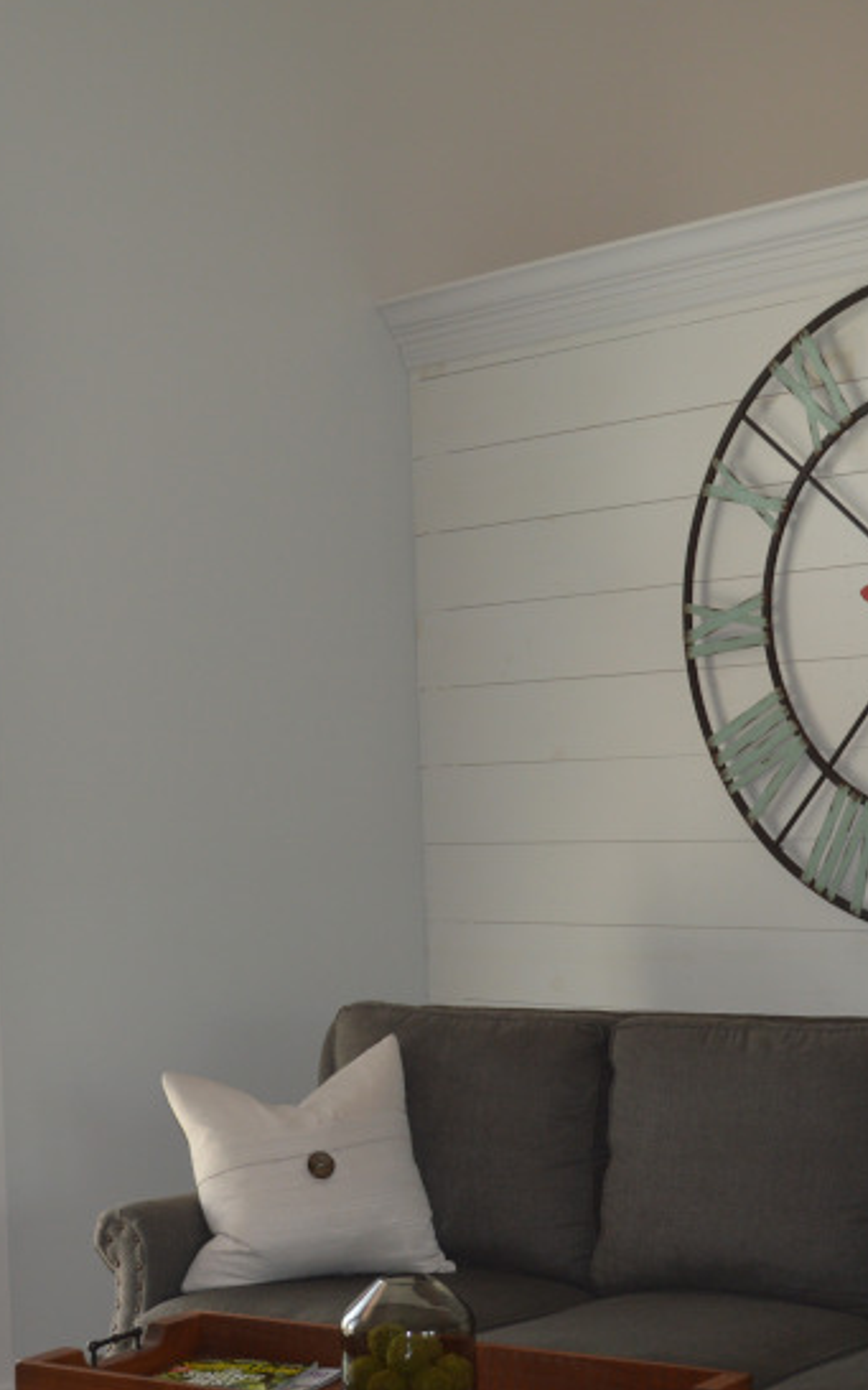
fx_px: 2386
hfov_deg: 20.6
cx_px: 433
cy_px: 793
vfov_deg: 32.4
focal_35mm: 63
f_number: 4
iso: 160
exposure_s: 1/125
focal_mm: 22
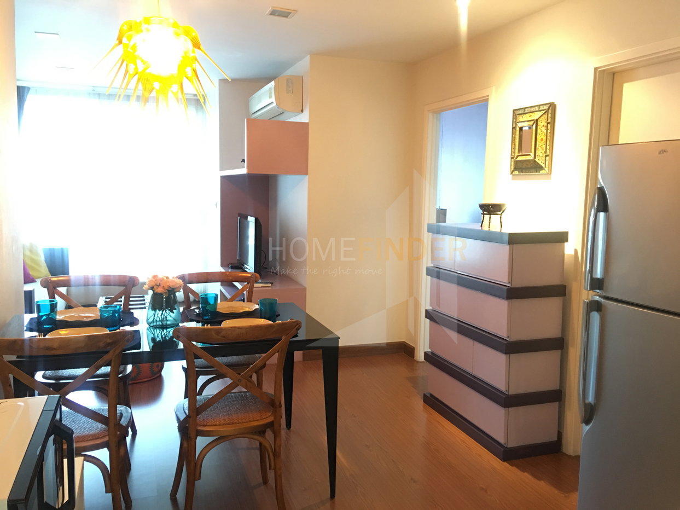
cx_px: 340
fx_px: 570
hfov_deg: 61.7
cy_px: 255
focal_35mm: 29
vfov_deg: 48.2
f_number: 2.2
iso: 125
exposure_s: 1/4
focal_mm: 4.15
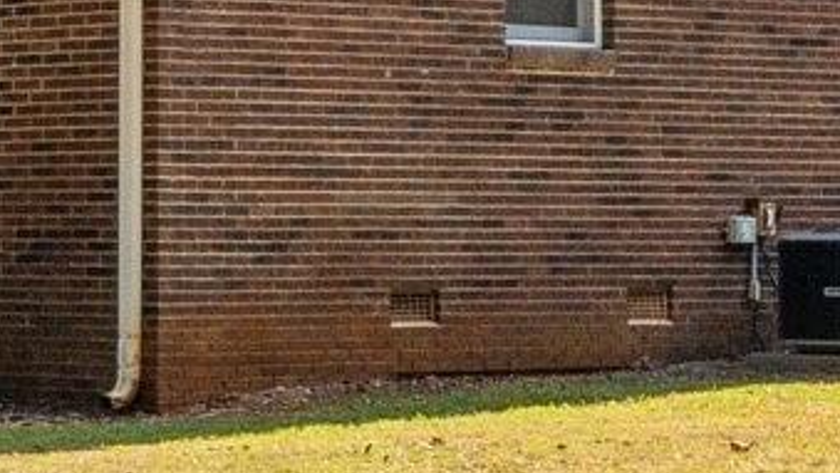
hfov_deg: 10.6
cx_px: -1098
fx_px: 3944
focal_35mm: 177
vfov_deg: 6.9
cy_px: 121
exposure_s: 1/320
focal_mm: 10.26
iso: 100
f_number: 5.6
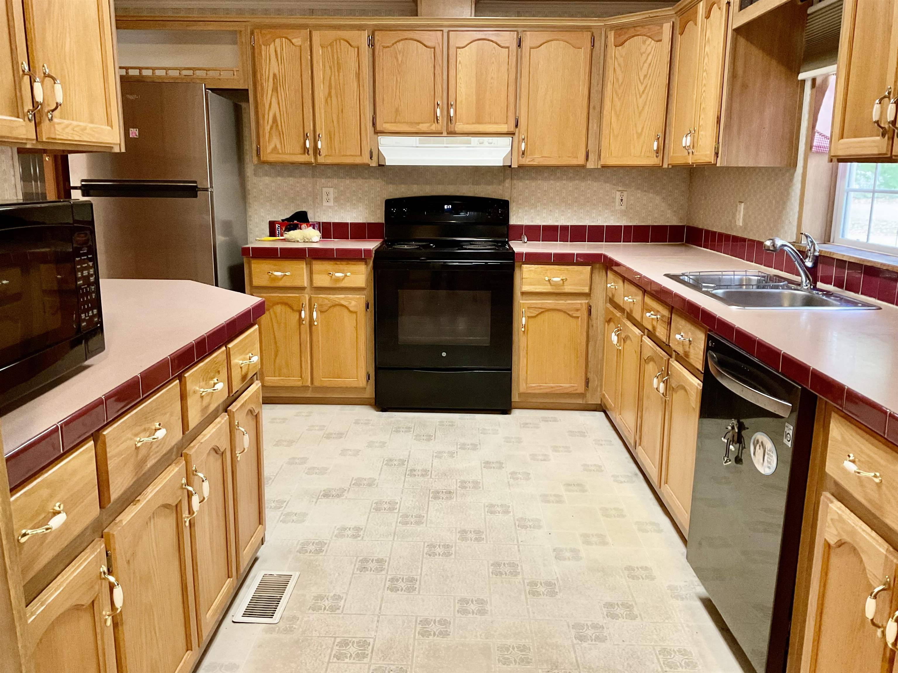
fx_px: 752
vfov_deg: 48.2
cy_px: 336
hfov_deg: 61.7
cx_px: 449
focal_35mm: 29
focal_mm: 3
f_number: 1.8
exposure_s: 1/40
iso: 250
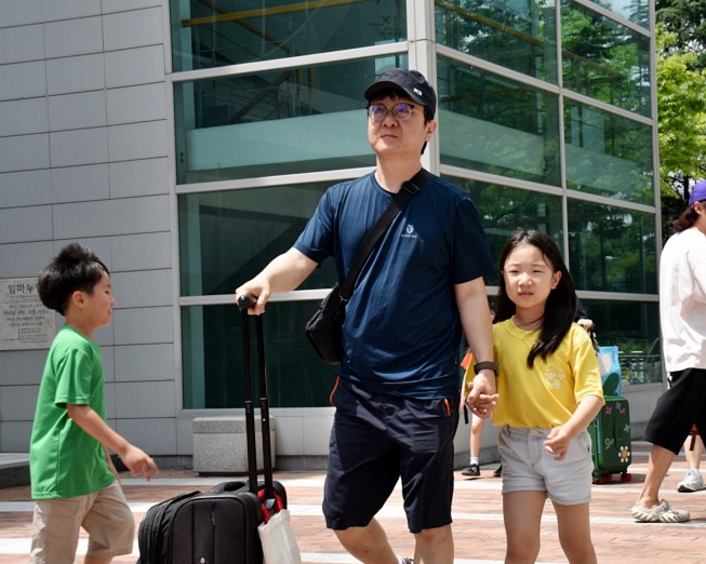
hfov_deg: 28.6
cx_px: 438
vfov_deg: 23.1
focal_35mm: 66
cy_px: 301
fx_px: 1379
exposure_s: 1/320
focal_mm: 34
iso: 200
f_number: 8
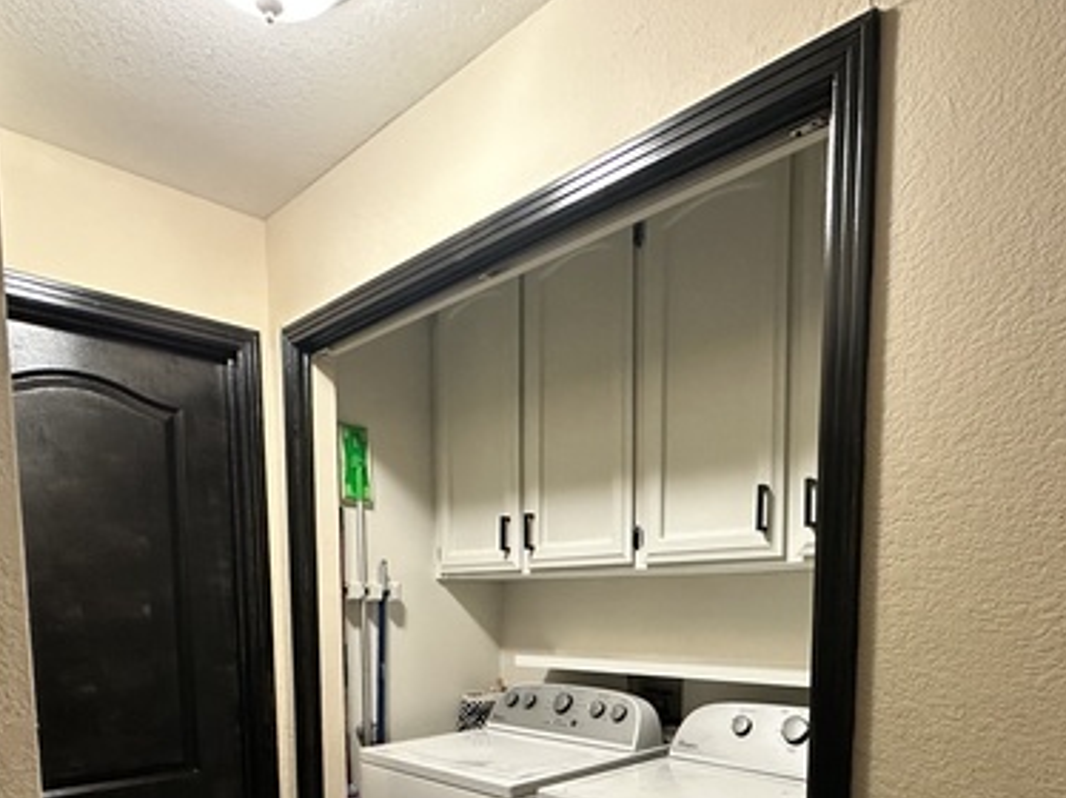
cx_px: 537
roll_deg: +0.0
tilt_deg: -6.3
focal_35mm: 25
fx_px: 769
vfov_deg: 50.3
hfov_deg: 69.4
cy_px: 675
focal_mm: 2.22
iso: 640
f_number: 2.2
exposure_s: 1/60
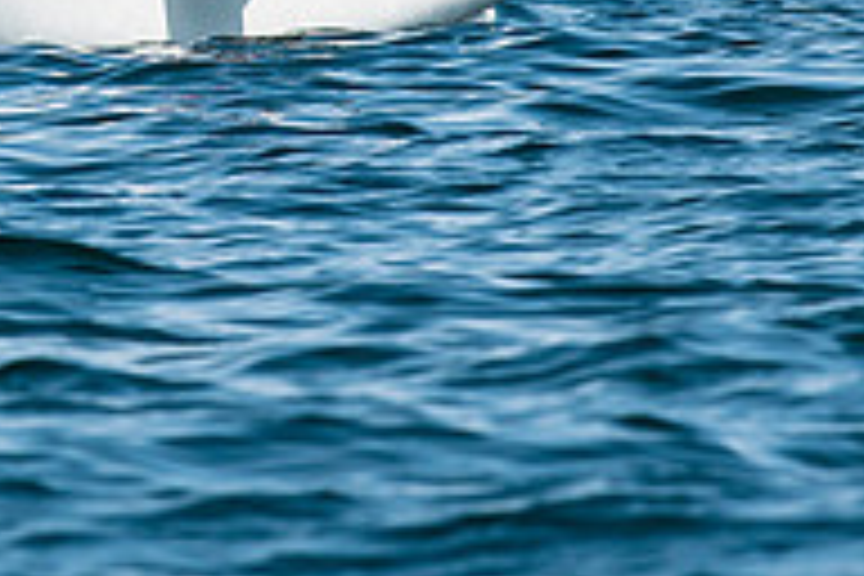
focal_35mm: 1358
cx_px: 81
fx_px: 32589
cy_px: -169
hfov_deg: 1.5
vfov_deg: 1.0
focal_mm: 300
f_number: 6.3
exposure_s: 1/1250
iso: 200
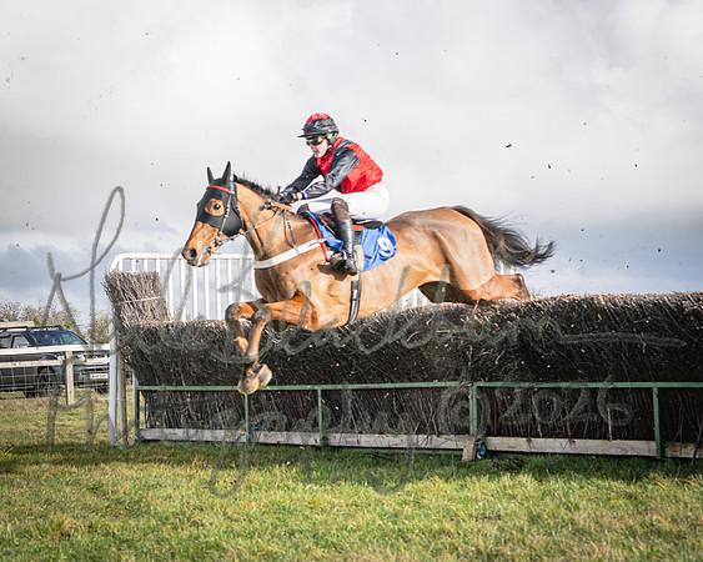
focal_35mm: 86
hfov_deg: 21.5
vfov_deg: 17.7
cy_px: 175
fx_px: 1799
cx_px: 39
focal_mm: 38
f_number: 4
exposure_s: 1/1250
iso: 200
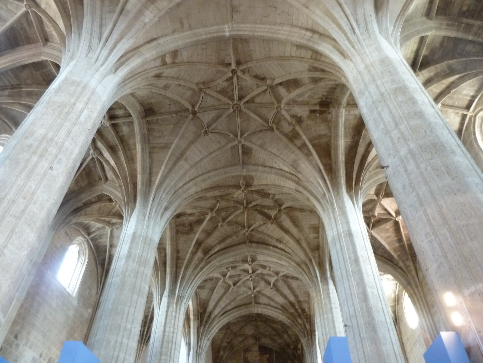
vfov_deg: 54.9
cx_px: 242
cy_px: 182
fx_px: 349
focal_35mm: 25
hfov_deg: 69.4
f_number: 3.3
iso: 400
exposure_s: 1/10
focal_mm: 4.1
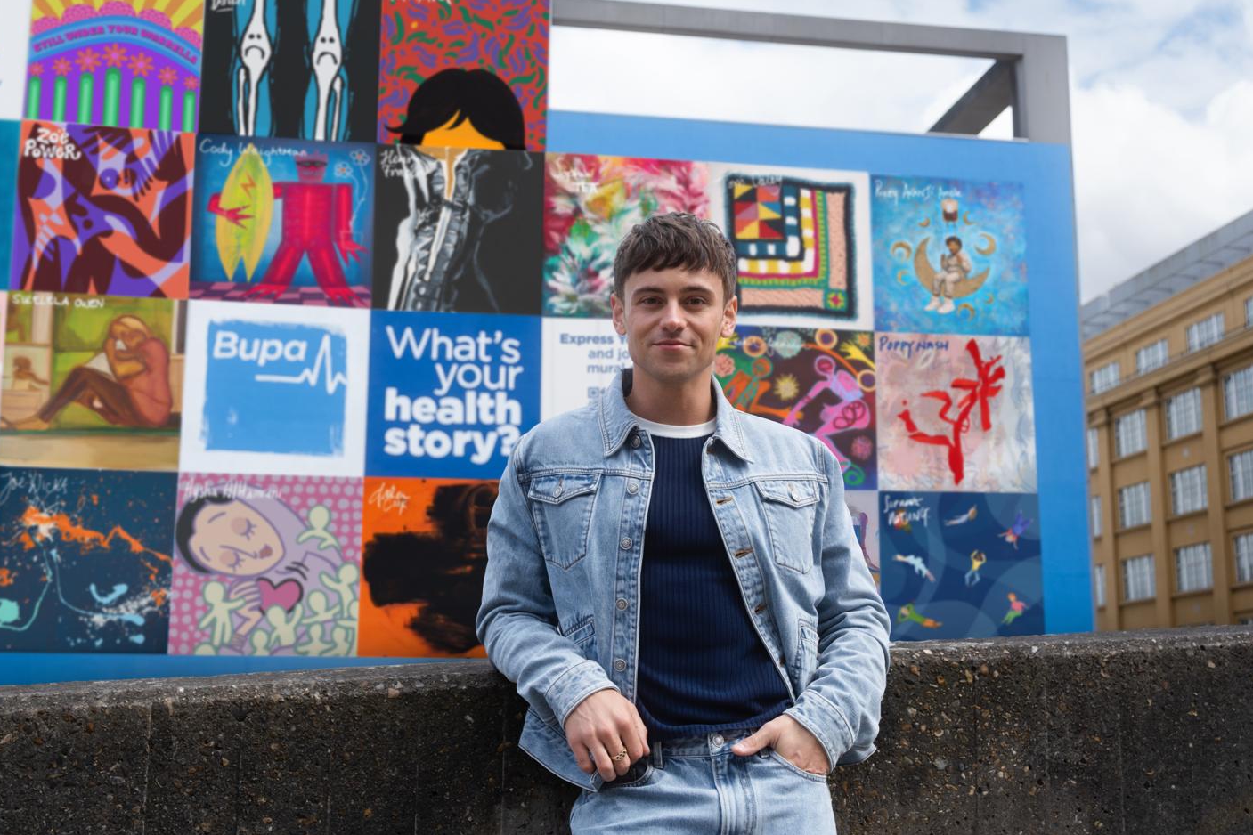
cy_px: 410
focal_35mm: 44
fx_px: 1531
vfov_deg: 30.5
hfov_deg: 44.5
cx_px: 616
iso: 125
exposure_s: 1/500
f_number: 4.5
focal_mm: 28.7
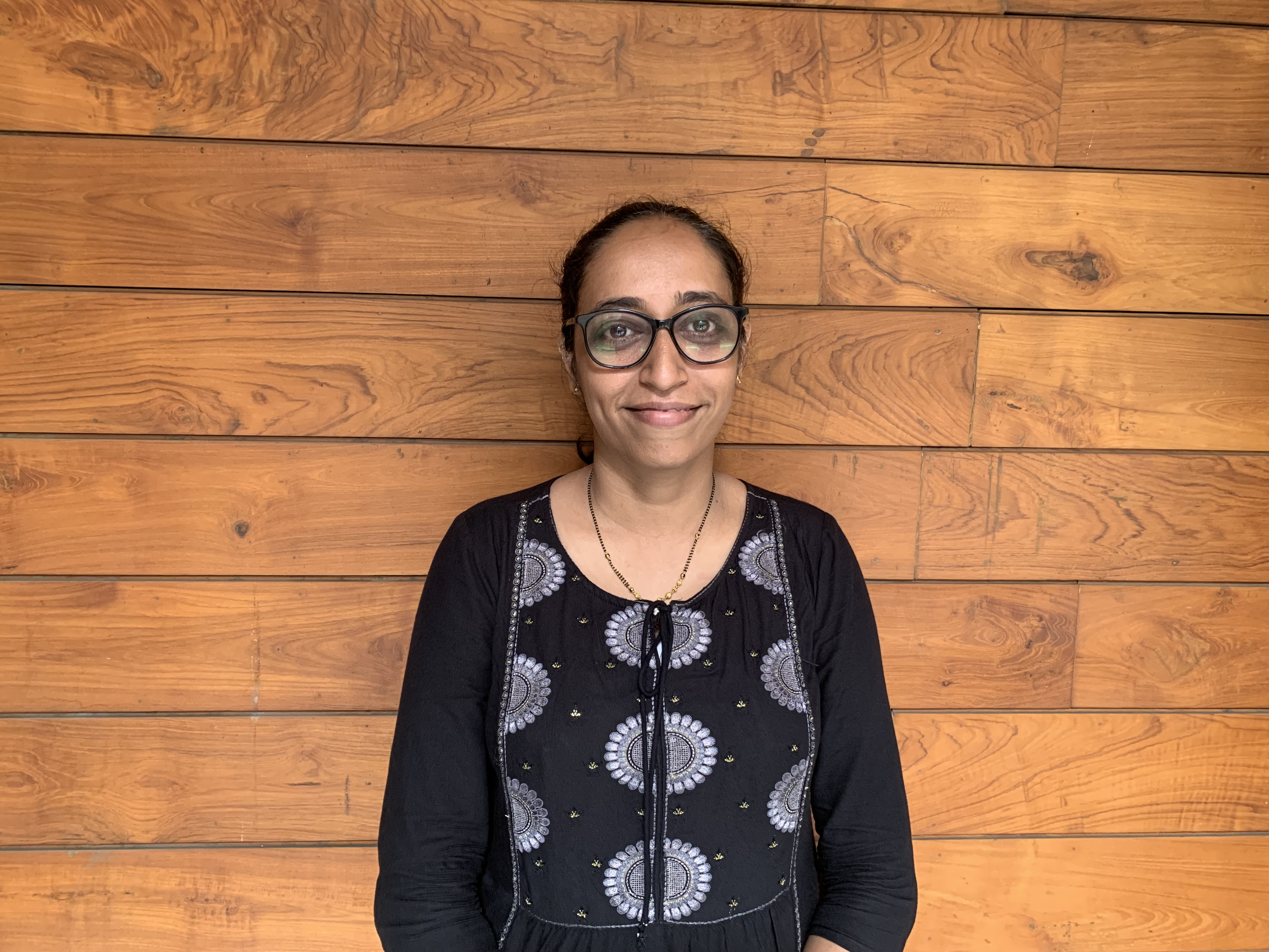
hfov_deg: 67.3
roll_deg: -0.9
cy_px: 476
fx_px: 953
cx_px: 634
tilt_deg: -7.9
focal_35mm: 26
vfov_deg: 53.1
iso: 200
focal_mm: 4.25
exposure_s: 1/60
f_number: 1.8
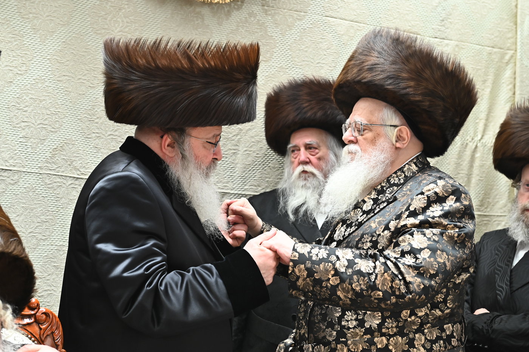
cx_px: 264
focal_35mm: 70
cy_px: 176
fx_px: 1028
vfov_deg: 19.5
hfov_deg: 28.8
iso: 2000
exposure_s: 1/200
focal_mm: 70
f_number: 5.6
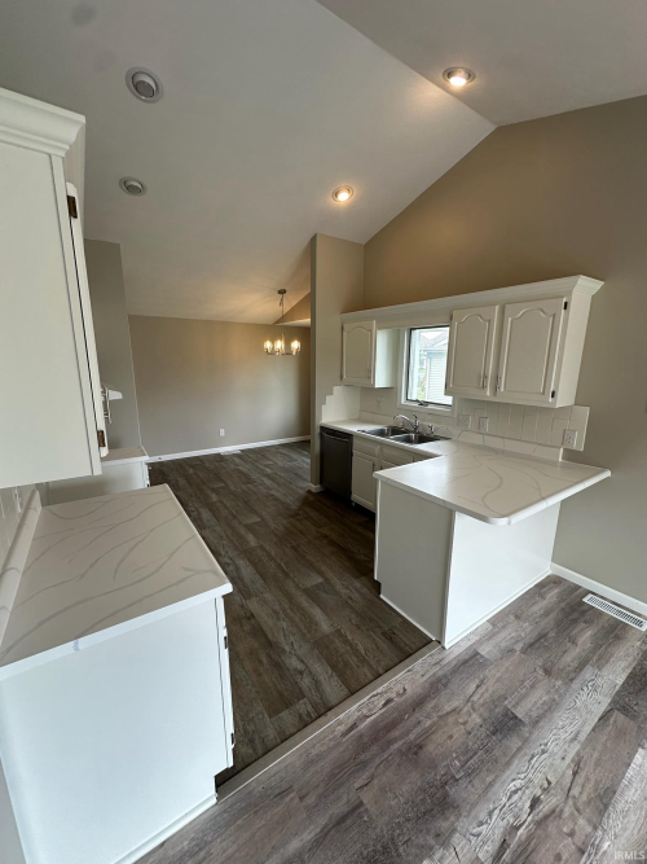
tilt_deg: -7.3
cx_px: 324
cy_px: 432
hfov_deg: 85.7
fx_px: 349
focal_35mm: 14
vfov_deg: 102.1
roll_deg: -1.2
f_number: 2.2
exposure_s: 1/120
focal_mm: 2.22
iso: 80
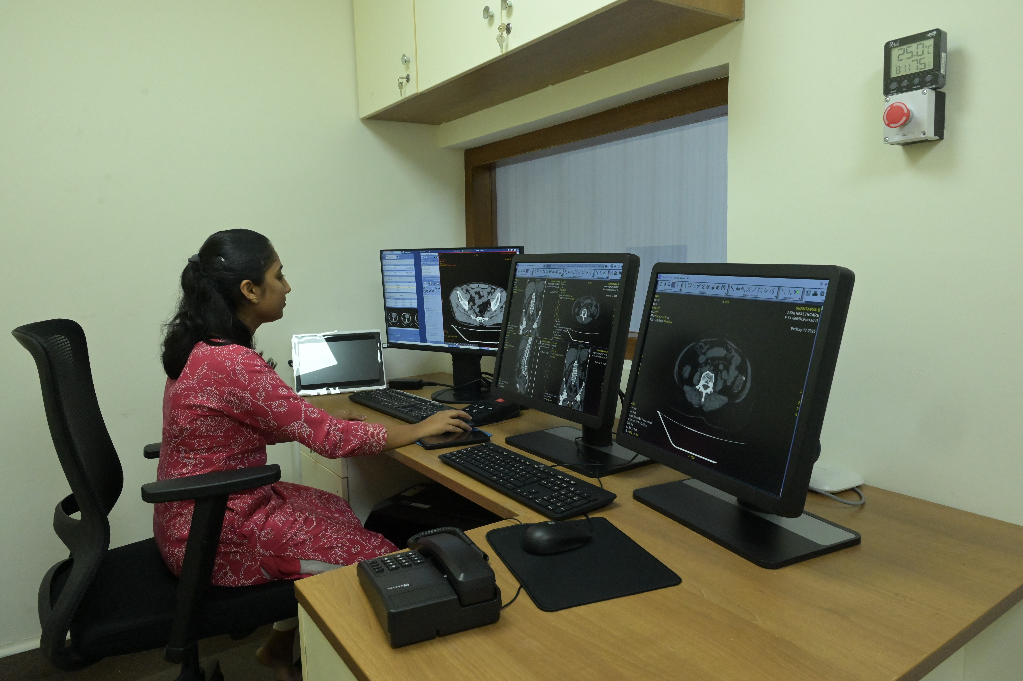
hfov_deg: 73.8
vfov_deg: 53.1
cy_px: 340
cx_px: 512
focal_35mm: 24
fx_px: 682
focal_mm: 24
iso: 8000
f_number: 11
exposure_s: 1/160
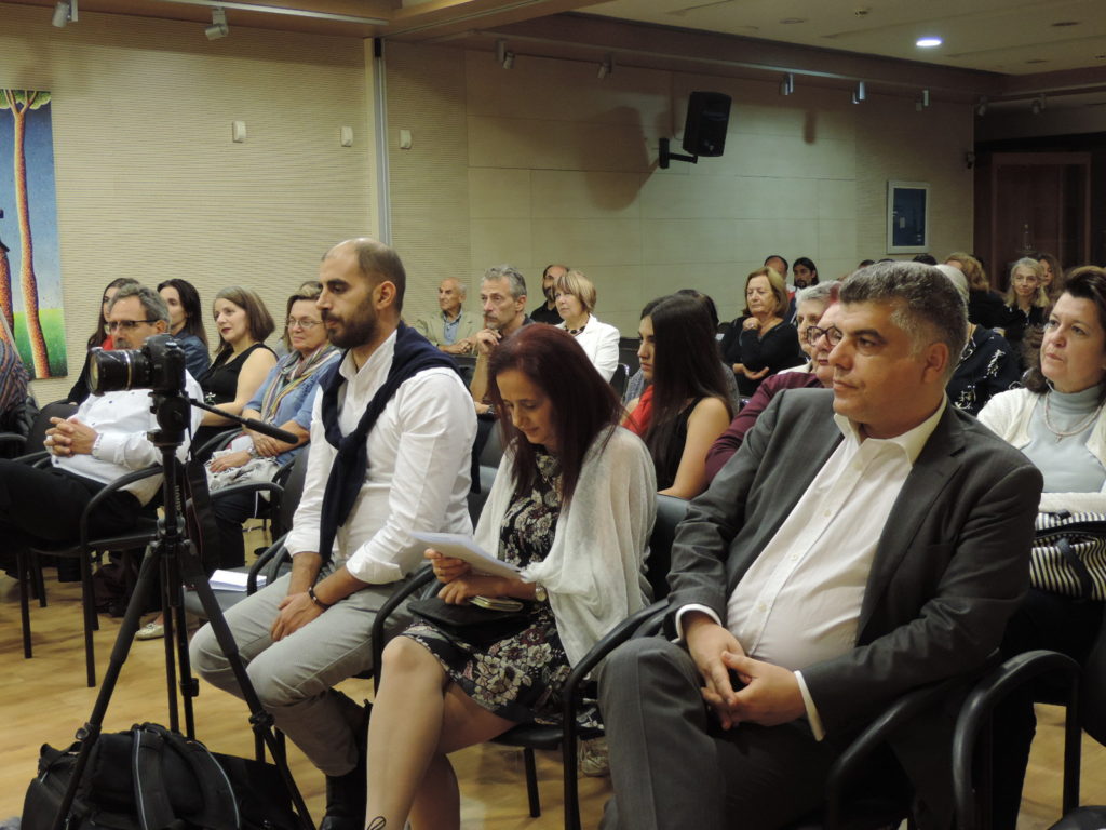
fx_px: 1374
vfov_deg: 33.6
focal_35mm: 43
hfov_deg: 43.9
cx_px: 553
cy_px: 415
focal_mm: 7.6
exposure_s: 1/15
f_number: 3.4
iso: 400
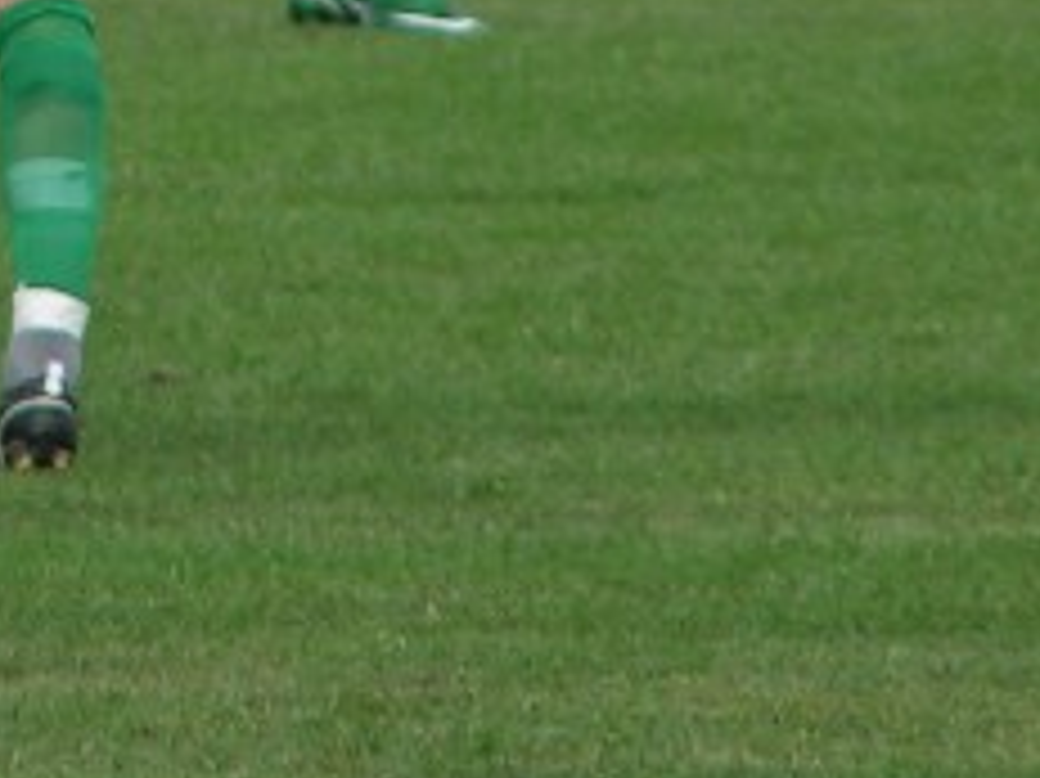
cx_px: -59
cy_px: -441
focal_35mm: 1317
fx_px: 39547
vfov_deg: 1.1
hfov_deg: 1.5
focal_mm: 58
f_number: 3.5
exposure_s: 1/500
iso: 50
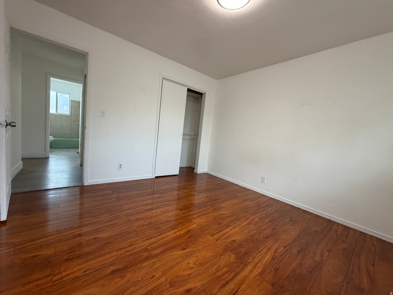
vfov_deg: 85.7
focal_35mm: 14
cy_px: 148
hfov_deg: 102.1
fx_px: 159
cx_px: 196
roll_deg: -5.9
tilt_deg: -4.2
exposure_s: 1/120
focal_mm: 2.22
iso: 320
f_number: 2.2
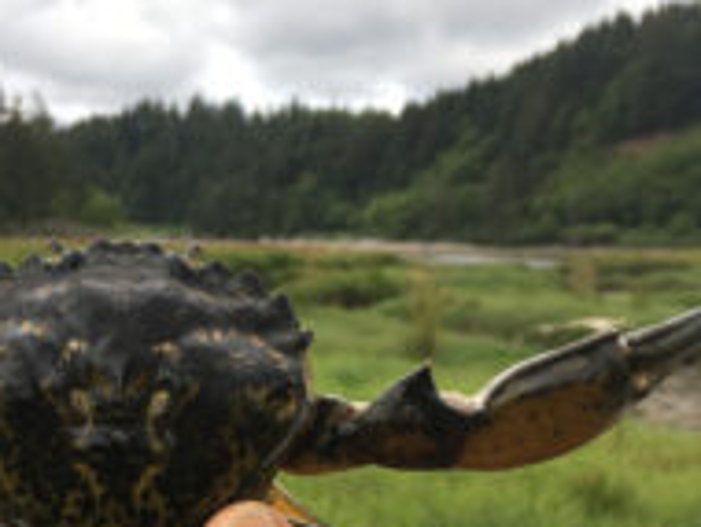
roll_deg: -2.1
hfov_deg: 30.9
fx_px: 1237
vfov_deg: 23.4
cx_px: 140
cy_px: 486
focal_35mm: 61
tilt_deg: -9.9
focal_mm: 4.15
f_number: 2.2
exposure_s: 1/578
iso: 25
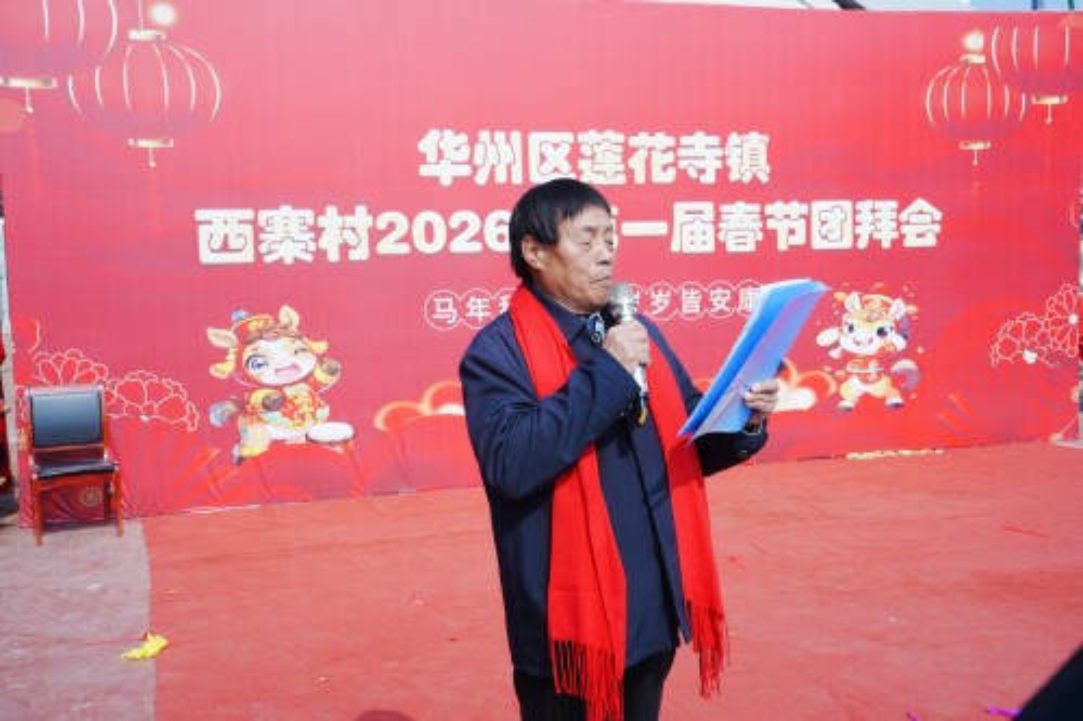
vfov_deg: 33.4
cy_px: 360
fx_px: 1203
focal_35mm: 40
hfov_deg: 48.5
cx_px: 542
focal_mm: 40
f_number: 11
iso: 100
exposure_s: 1/125
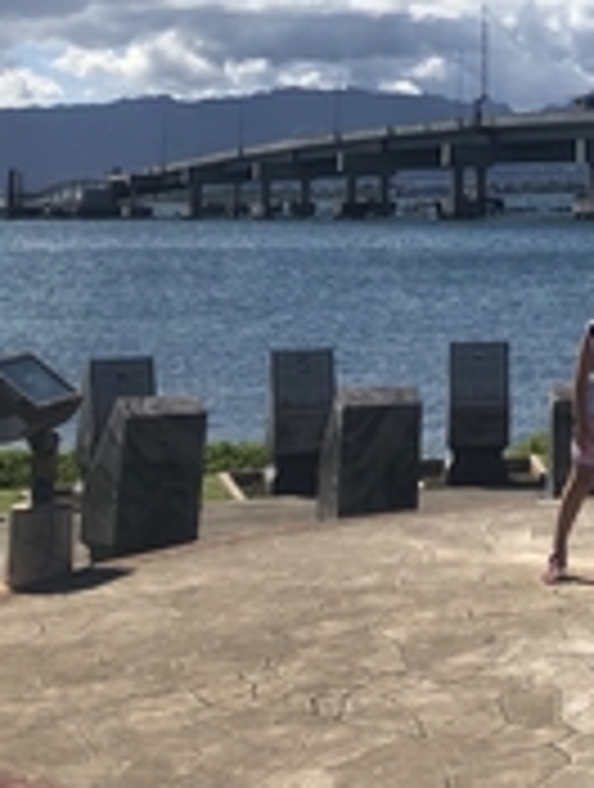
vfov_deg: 20.5
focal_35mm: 83
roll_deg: +1.2
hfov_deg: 17.1
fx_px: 1892
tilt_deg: +16.5
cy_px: -360
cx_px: 698
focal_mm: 3.99
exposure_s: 1/4000
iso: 20
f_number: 1.8
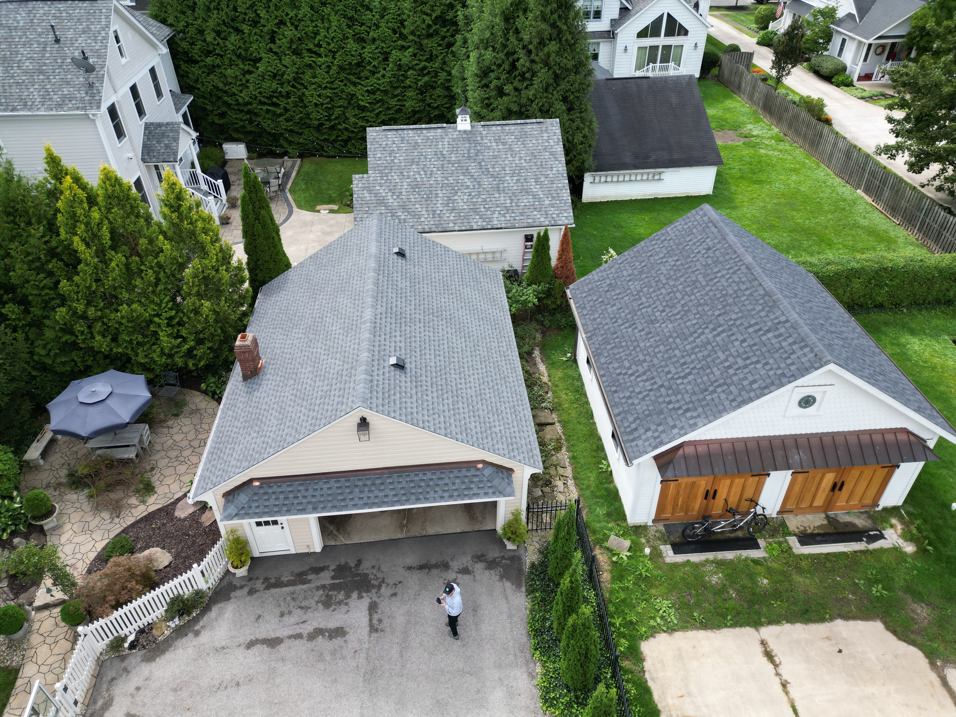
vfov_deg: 56.8
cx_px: 478
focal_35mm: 24
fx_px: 663
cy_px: 358
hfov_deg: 71.6
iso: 130
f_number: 1.7
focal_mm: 6.72
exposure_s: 1/1000
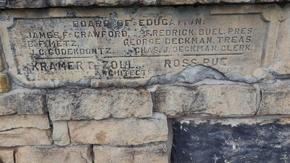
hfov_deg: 71.9
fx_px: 200
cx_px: 142
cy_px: 60
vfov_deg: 44.0
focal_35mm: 26
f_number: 1.8
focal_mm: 5.56
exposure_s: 1/120
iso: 134
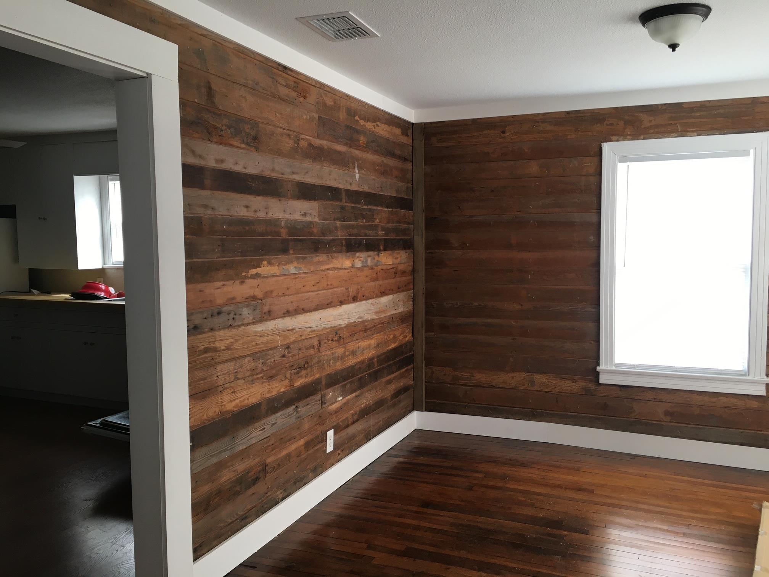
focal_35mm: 29
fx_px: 644
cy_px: 288
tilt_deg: -4.6
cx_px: 384
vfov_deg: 48.2
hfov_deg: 61.7
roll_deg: +0.0
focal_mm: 4.15
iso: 25
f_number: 2.2
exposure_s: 1/40
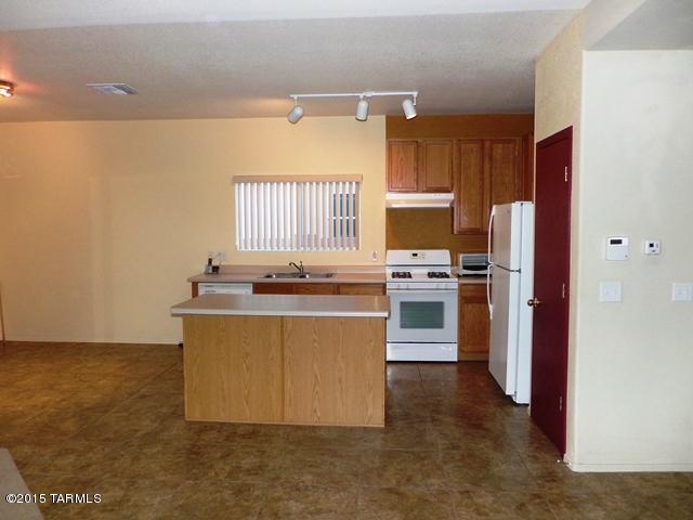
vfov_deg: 53.1
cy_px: 260
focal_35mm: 26
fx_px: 521
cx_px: 346
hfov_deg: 67.3
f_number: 3.2
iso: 250
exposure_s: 1/60
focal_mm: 4.7
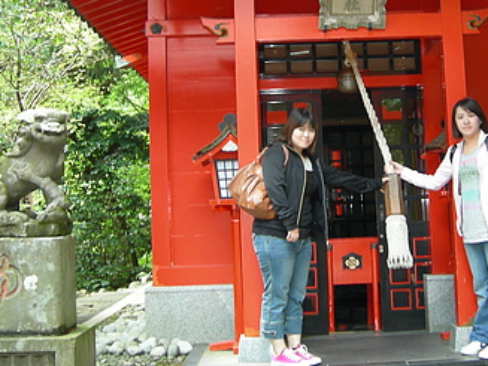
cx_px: 328
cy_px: 42
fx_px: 930
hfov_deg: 29.2
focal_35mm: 66
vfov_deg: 21.8
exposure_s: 1/30
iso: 90
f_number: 2.7
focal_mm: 7.5
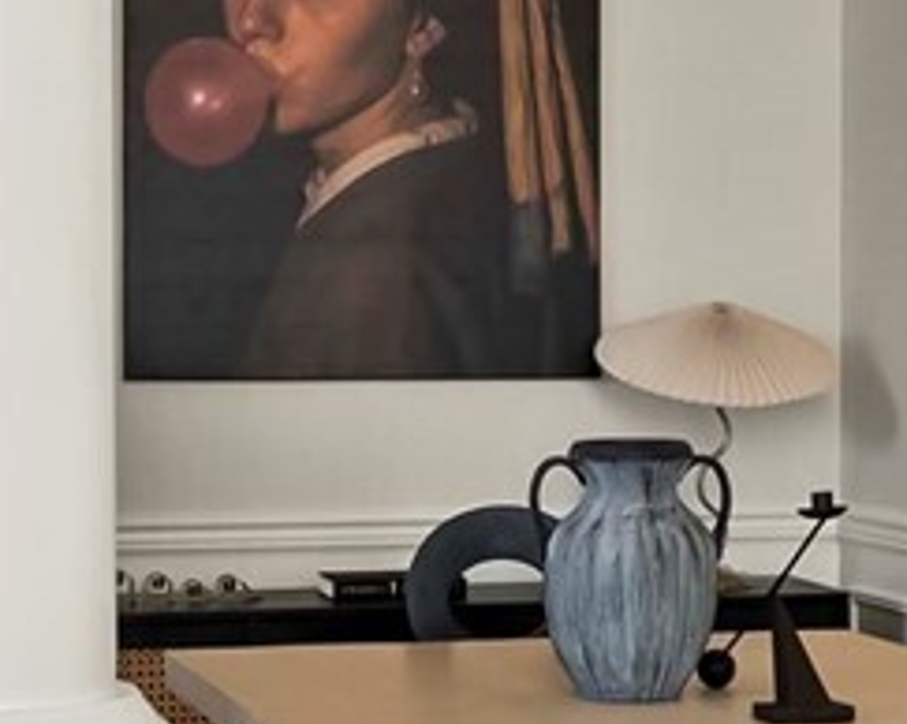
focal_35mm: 131
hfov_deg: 14.5
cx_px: 920
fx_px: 3514
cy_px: 321
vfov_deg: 11.8
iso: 640
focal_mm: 20
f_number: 7.1
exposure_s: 1/30
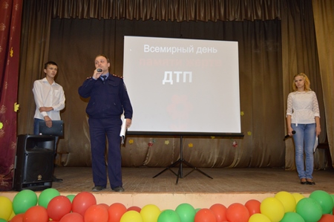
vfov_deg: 47.8
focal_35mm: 27
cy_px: 111
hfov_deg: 67.4
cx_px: 167
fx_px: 250
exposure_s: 1/60
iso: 1250
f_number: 3.5
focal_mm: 18
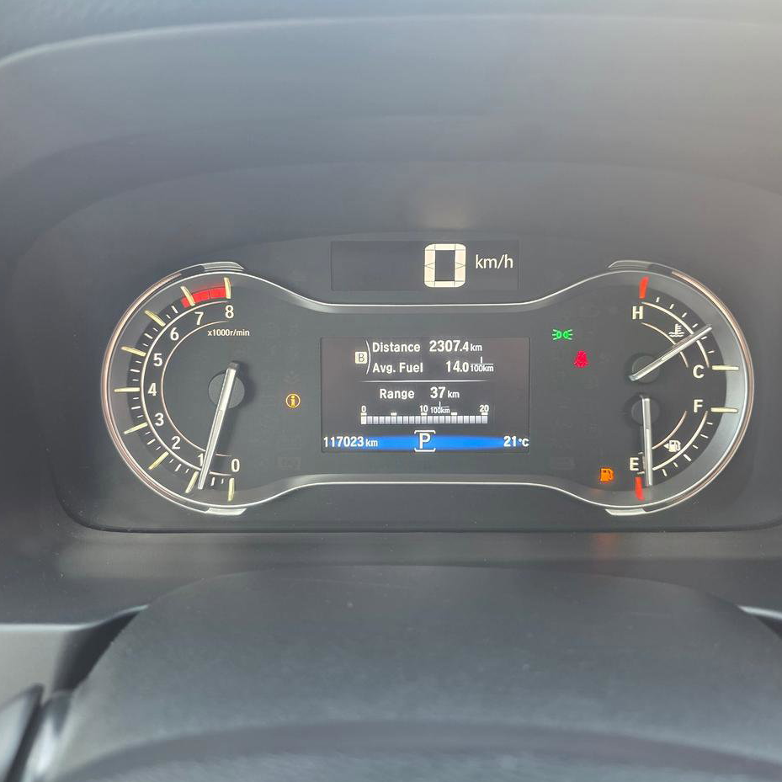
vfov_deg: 57.3
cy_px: 390
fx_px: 716
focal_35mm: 28
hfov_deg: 57.3
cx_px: 382
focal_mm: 6.3
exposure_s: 1/120
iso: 320
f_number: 1.7
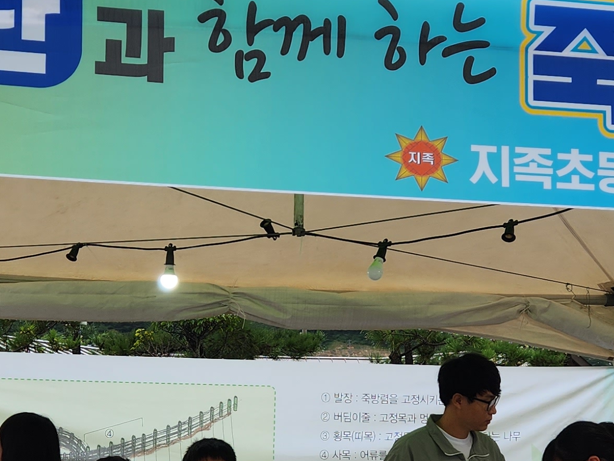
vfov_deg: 18.7
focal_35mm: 78
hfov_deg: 25.0
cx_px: 313
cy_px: 382
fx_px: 1384
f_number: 1.8
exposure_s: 1/278
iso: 20
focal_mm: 5.4
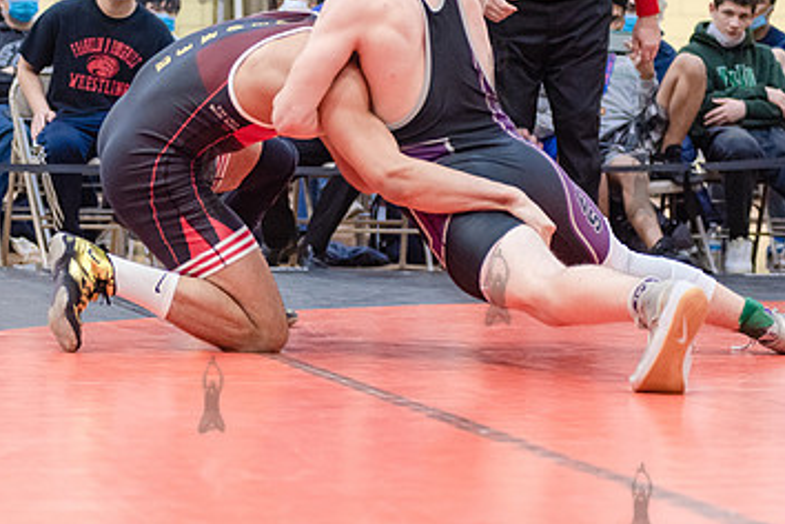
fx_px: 2856
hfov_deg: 15.6
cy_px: 179
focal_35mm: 131
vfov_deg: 10.5
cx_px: 211
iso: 4000
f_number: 3.5
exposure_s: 1/320
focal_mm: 80
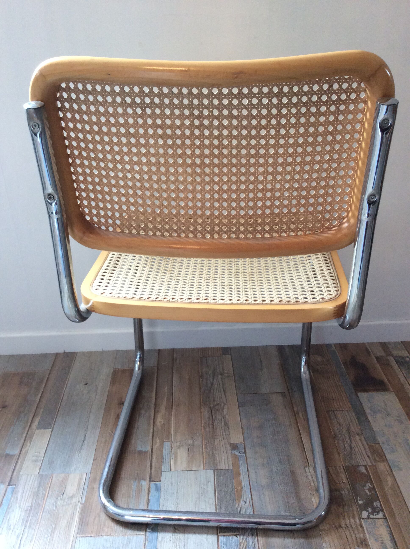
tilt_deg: -28.4
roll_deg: +2.3
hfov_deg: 44.1
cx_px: 205
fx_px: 507
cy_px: 274
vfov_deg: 56.9
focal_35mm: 32
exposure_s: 1/25
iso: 100
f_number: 2.4
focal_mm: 3.3
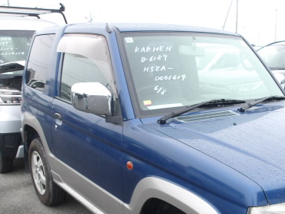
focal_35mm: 45
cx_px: 209
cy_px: 169
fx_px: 370
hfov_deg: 41.0
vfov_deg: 31.4
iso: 100
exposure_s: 1/110
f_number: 3
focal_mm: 4.9
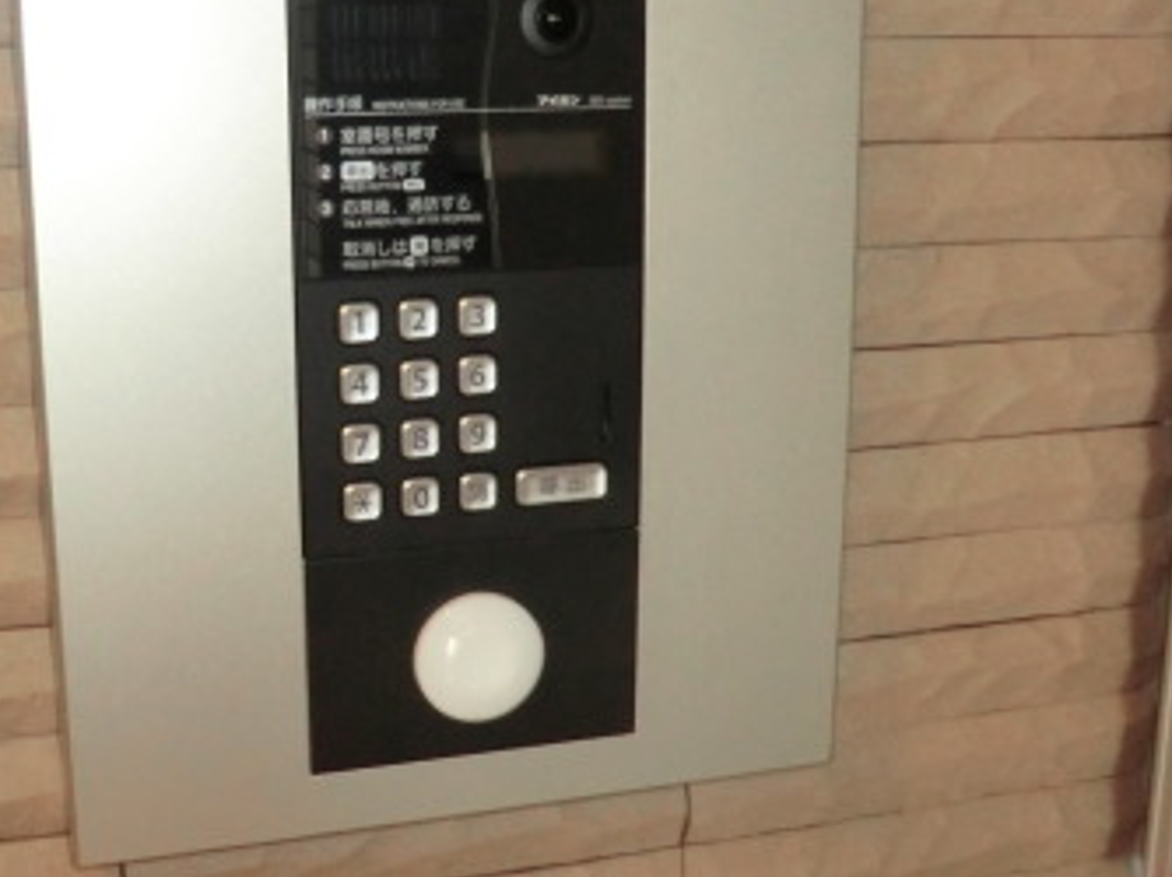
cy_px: 431
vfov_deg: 31.5
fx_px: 1556
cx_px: 393
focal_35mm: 46
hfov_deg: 40.8
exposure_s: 1/20
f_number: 3.2
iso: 400
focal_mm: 4.3
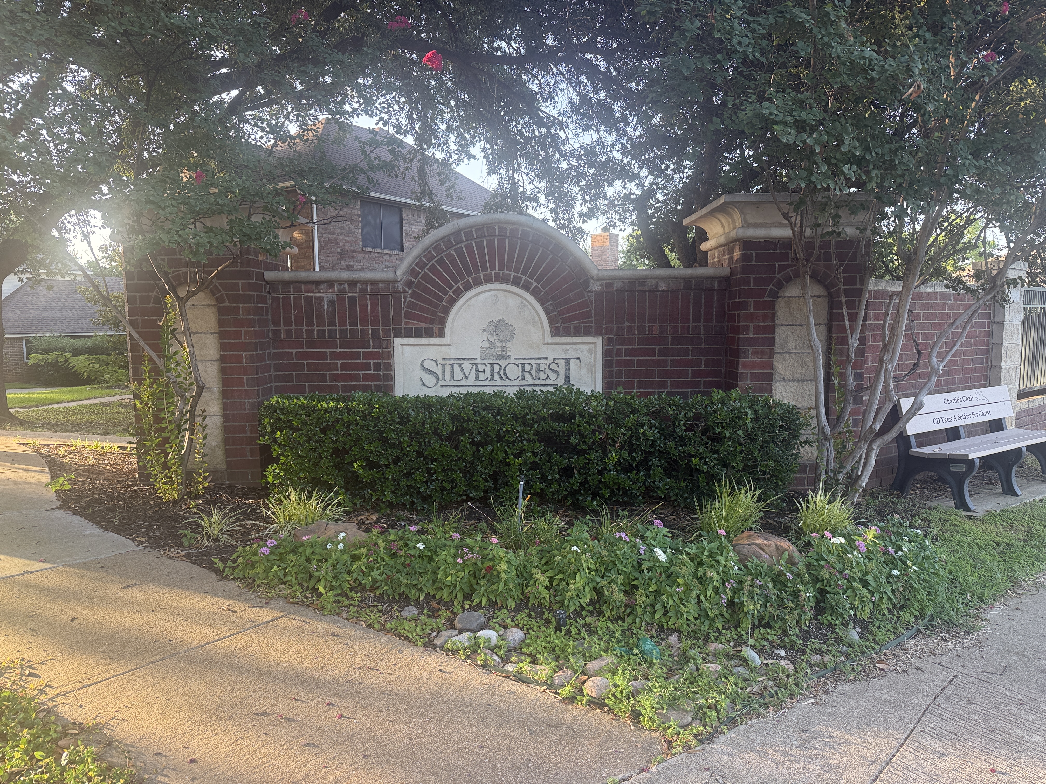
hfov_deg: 71.6
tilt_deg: -6.2
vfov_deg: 56.8
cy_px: 392
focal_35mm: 24
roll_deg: -0.3
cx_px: 523
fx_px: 725
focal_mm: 6.76
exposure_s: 1/243
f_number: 1.78
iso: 125
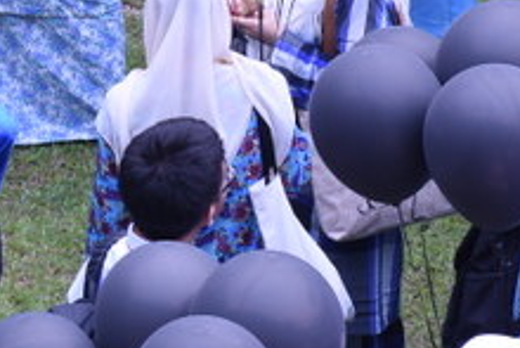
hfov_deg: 6.7
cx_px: -154
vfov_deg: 4.5
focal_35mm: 305
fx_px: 4408
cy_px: 9
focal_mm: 70
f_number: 10
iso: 400
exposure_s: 1/160
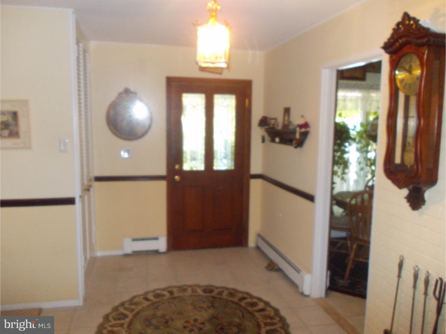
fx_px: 361
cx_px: 223
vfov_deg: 49.7
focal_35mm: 28
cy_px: 167
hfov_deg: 63.4
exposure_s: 1/25
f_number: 2.7
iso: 200
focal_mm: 4
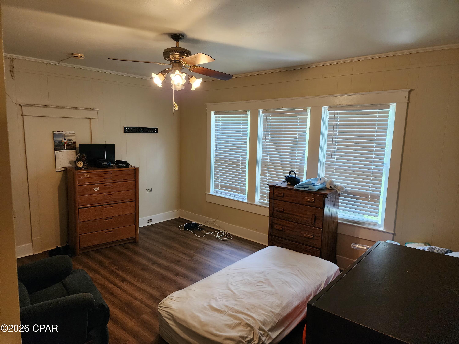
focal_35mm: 23
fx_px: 305
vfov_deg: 58.9
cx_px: 230
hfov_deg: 73.9
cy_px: 172
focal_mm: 6.4
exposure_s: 1/120
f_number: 1.8
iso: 500
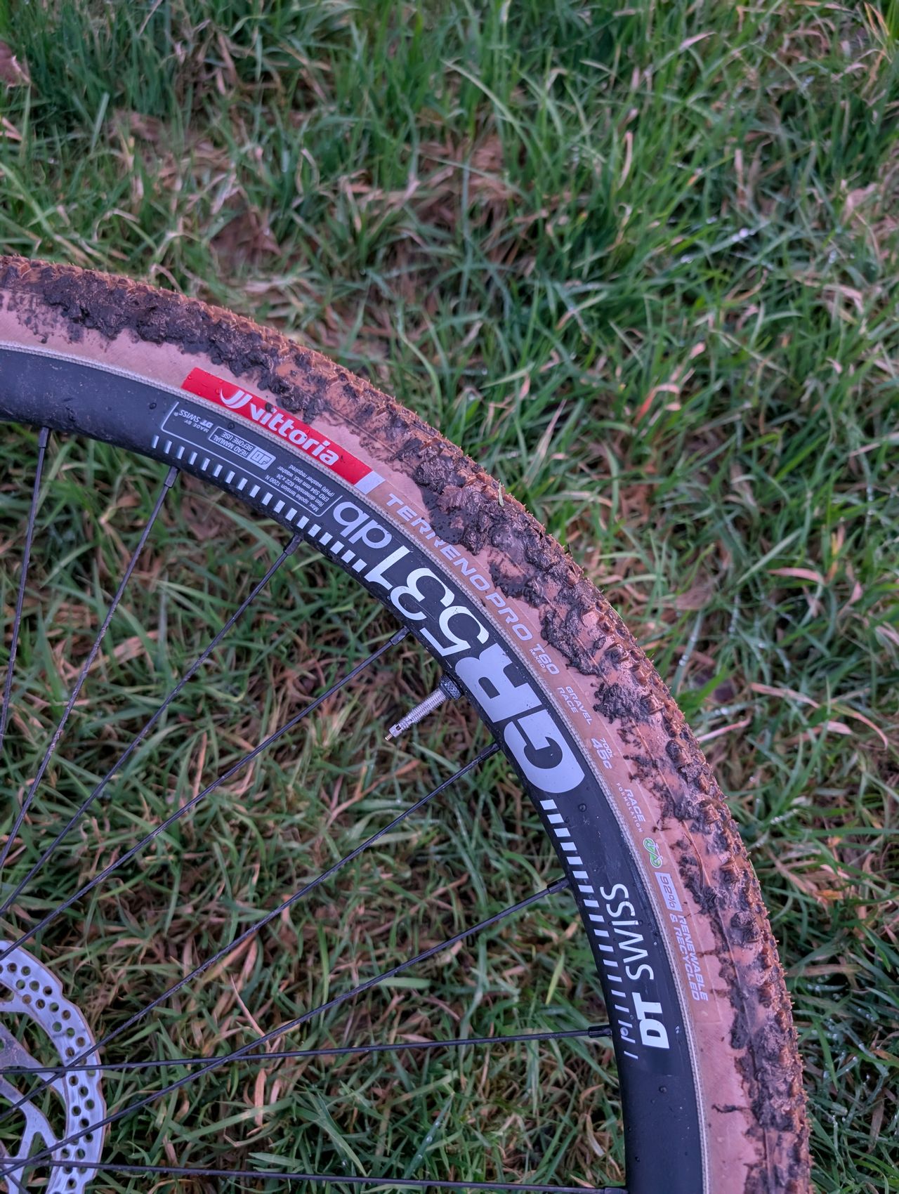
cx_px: 450
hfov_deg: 56.9
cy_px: 597
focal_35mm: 24
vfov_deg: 71.5
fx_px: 829
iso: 519
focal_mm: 6.9
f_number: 1.68
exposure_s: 1/49.5
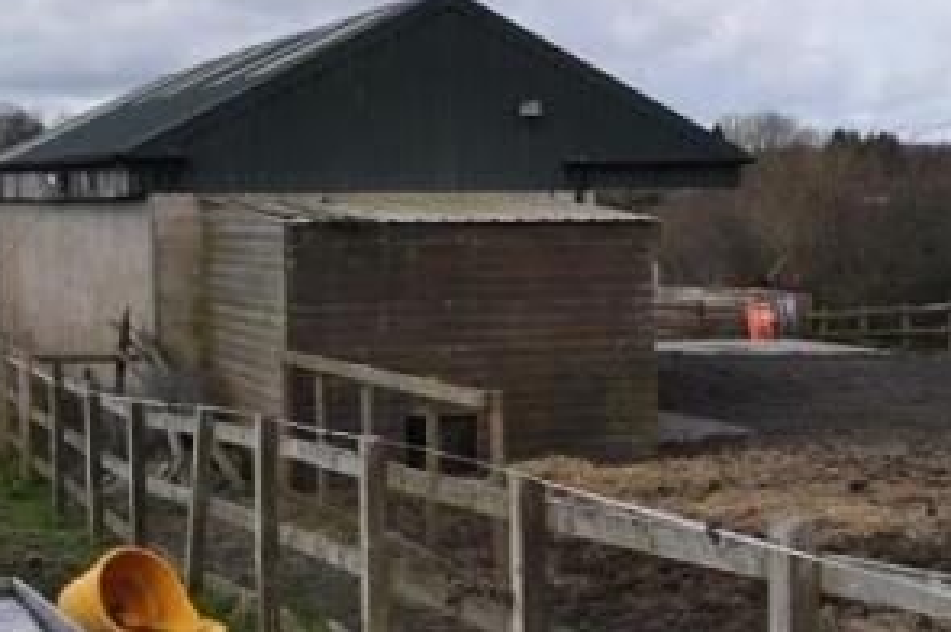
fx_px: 2111
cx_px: 838
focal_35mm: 80
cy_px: 408
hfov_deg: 24.7
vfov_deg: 17.0
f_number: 11
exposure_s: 1/200
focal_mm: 24
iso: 200
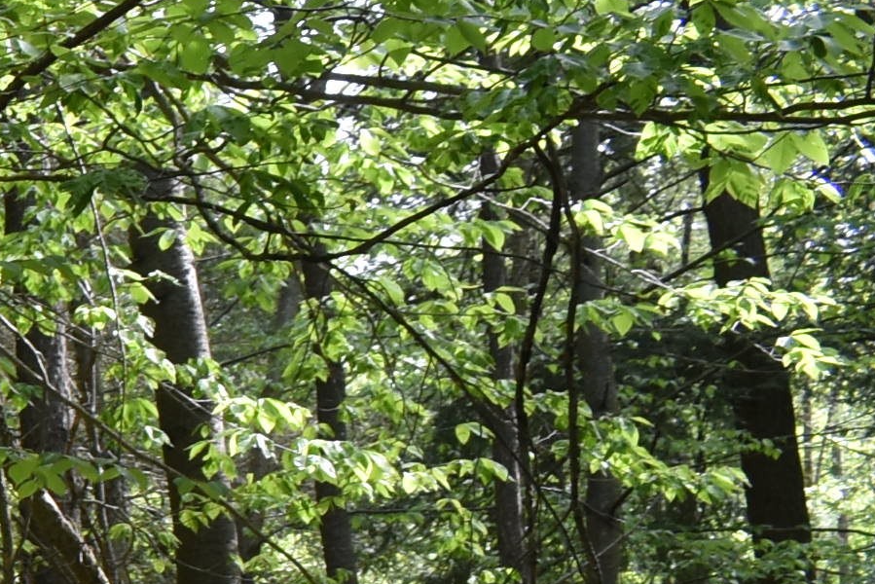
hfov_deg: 12.4
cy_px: 623
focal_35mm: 135
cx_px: -1137
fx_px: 3282
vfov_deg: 10.1
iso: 400
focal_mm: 18
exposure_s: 1/160
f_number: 6.3
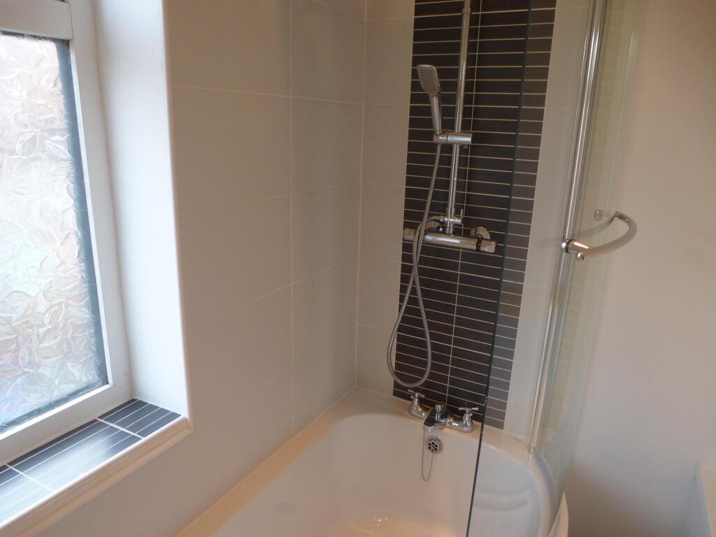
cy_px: 268
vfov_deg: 56.8
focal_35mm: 24
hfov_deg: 71.6
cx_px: 358
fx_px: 496
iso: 160
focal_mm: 4.3
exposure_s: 1/60
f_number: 3.3
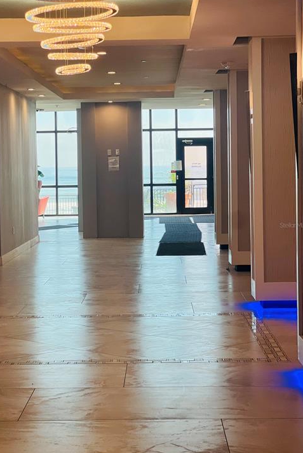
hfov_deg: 15.9
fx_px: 1085
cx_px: 126
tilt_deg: -1.7
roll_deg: +0.7
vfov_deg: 23.6
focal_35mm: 86
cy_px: 225
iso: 64
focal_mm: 9
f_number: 2.8
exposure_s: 1/120
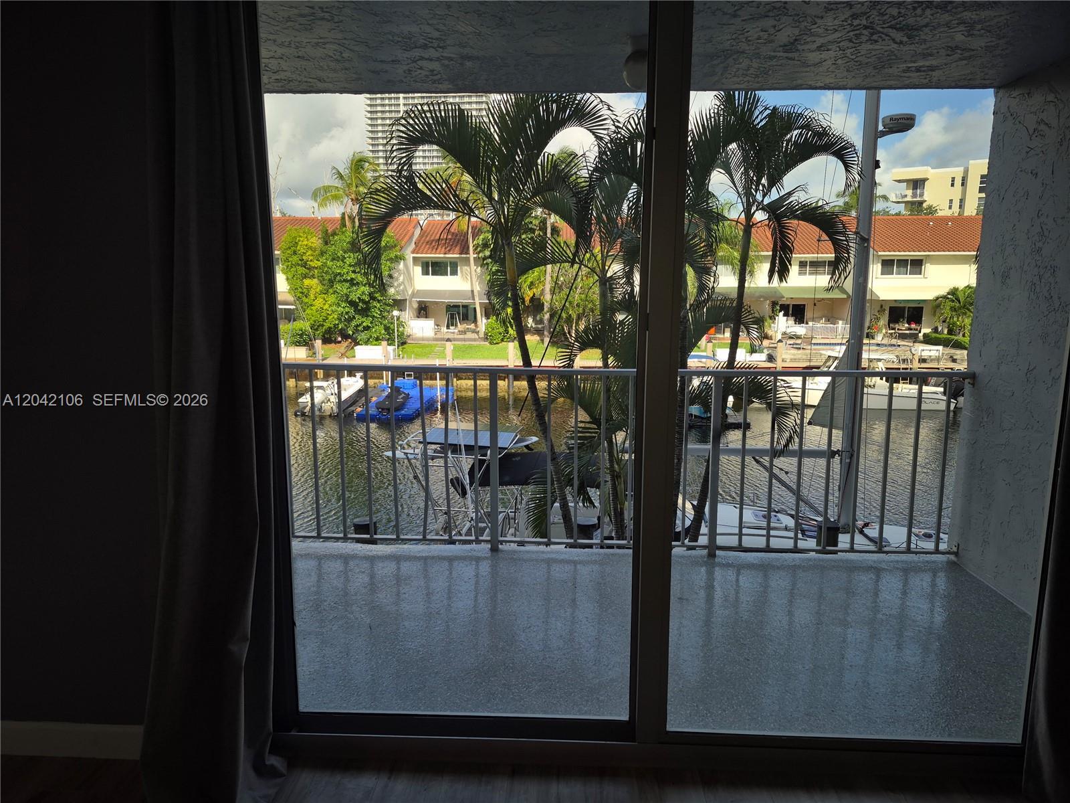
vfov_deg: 58.9
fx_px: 711
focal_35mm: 23
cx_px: 535
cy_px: 402
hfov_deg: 73.9
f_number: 1.8
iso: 25
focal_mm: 5.4
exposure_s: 1/435
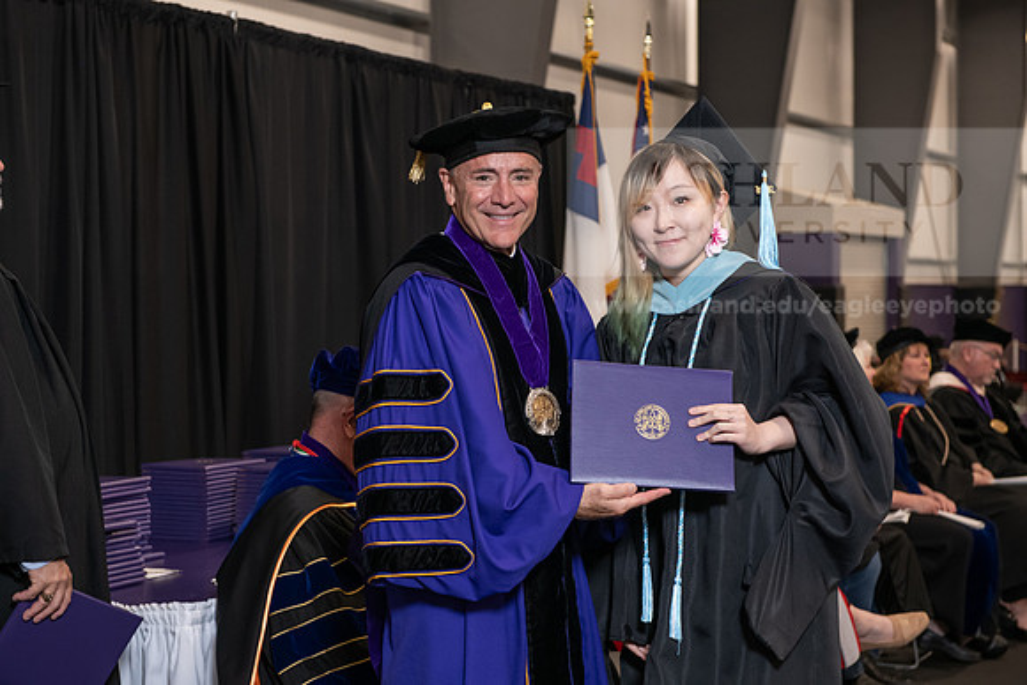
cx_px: 514
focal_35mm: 70
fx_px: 1997
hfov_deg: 28.8
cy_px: 342
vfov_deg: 19.5
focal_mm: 70
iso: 2000
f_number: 5
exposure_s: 1/125
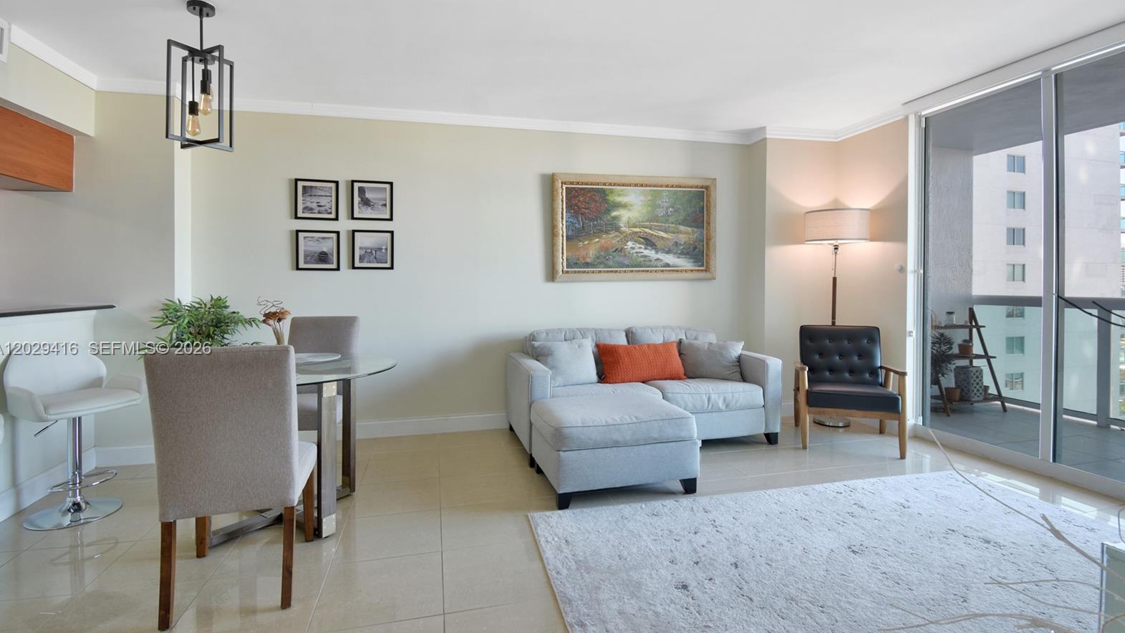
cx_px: 561
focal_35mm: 16
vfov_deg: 66.9
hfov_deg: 99.4
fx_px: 477
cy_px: 349
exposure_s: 1/30
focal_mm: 10
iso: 250
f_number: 5.6
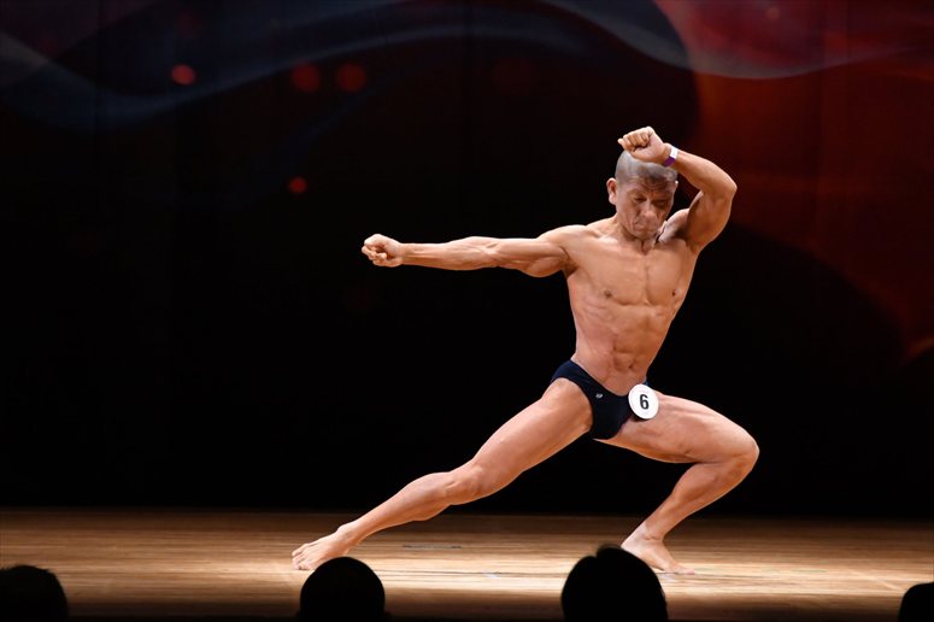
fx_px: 7391
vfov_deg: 4.8
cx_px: 467
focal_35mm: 285
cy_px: 311
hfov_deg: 7.2
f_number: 5.6
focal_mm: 190
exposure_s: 1/400
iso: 4000
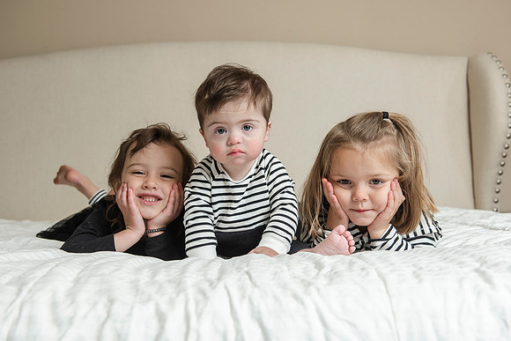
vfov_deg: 26.5
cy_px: 166
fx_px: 724
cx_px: 268
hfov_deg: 38.8
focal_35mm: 51
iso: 400
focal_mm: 48
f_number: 5.6
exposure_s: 1/200
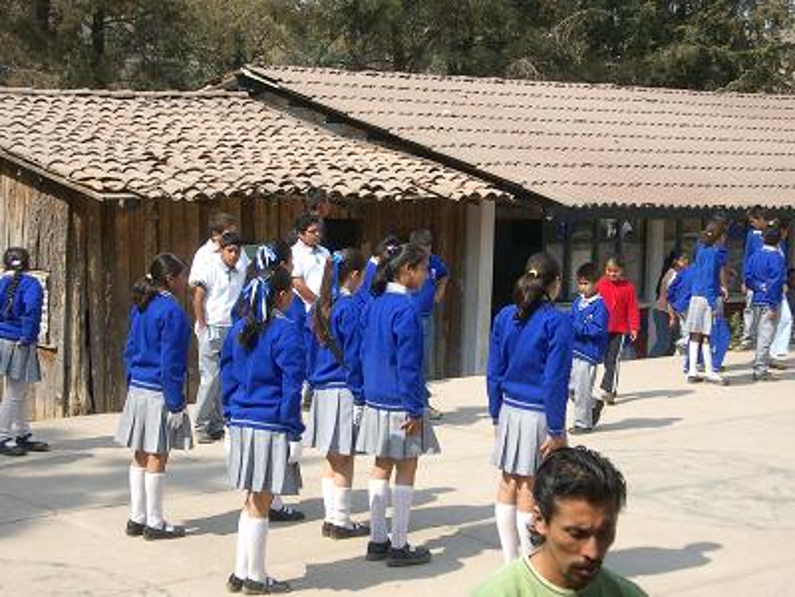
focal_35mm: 74
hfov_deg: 26.3
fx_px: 1700
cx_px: 398
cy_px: 298
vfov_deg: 19.9
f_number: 3.9
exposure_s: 1/400
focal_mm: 12.2
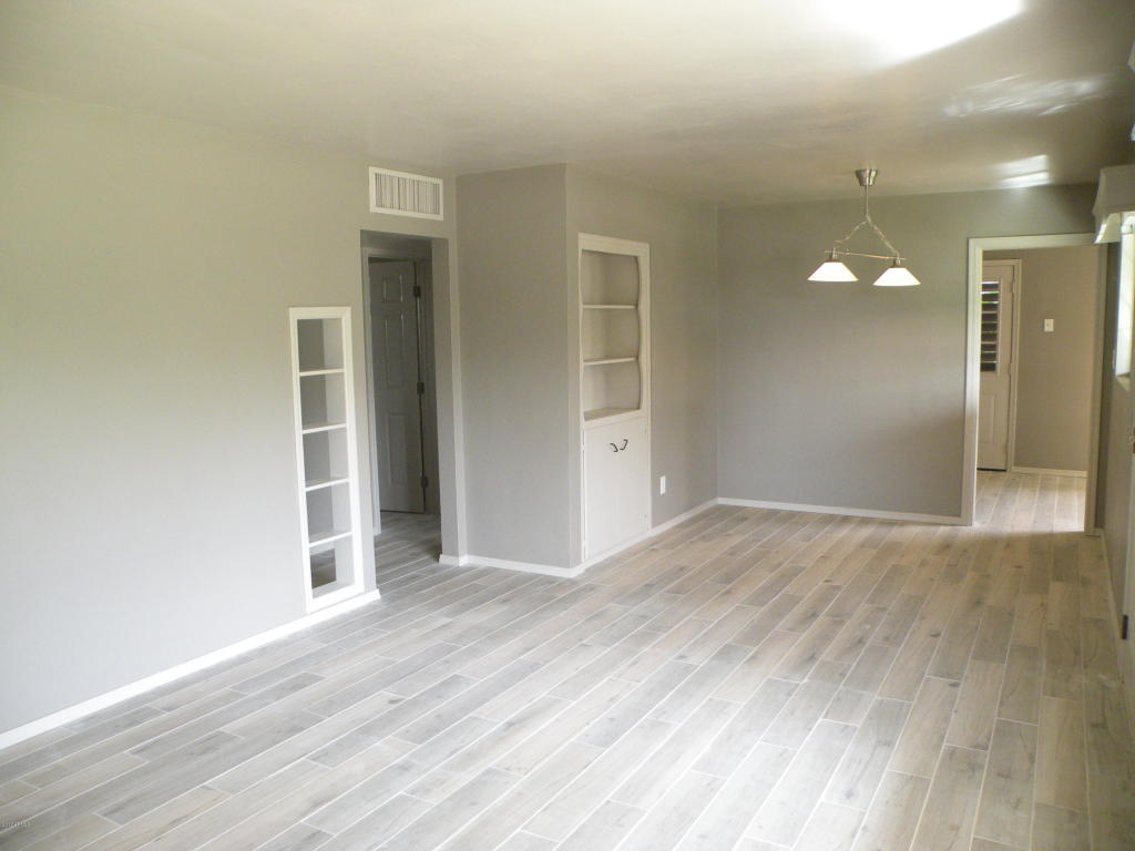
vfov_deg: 51.4
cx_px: 568
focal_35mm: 27
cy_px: 426
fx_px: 885
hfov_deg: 65.3
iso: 266
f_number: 2.8
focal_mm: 4.7
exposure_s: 1/60
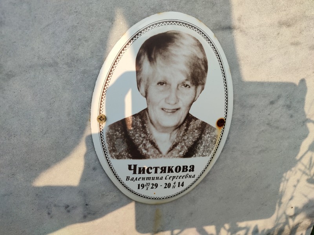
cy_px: 118
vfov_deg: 54.9
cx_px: 157
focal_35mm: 25
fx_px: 227
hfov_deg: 69.4
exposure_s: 1/302
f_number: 1.9
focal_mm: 6.04
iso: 50
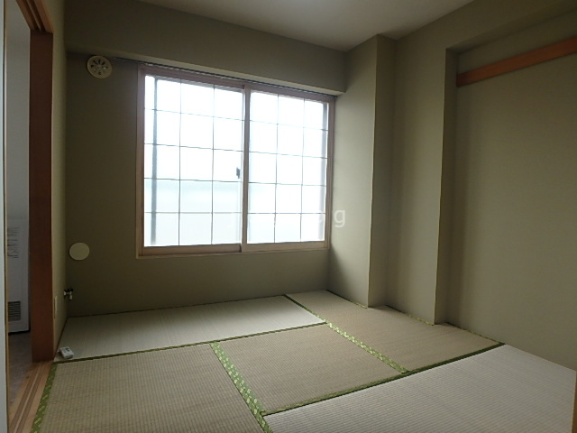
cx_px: 288
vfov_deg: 63.4
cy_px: 216
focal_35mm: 21
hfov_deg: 79.0
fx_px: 350
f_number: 3.5
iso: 125
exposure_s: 1/100
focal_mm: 3.7
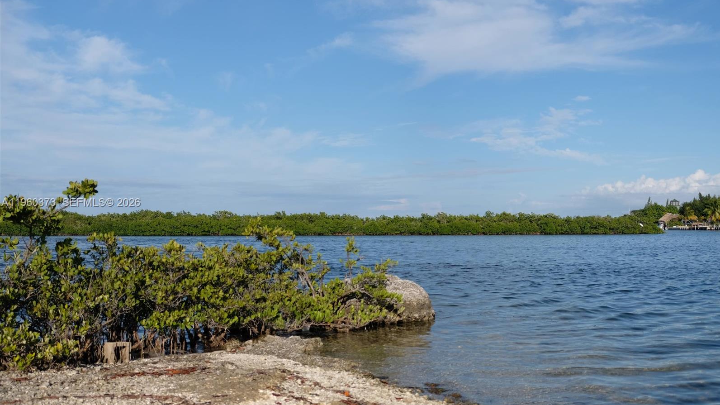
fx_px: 764
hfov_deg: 50.5
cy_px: 203
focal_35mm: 40
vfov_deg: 29.7
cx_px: 361
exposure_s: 1/3800
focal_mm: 25.4
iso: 200
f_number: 3.2
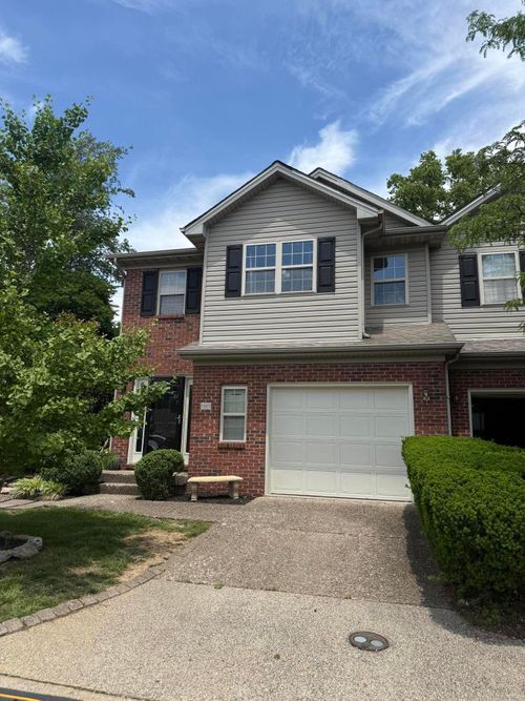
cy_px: 350
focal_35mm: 24
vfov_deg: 71.6
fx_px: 485
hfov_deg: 56.8
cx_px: 262
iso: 80
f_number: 1.78
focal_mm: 6.76
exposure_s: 1/3425
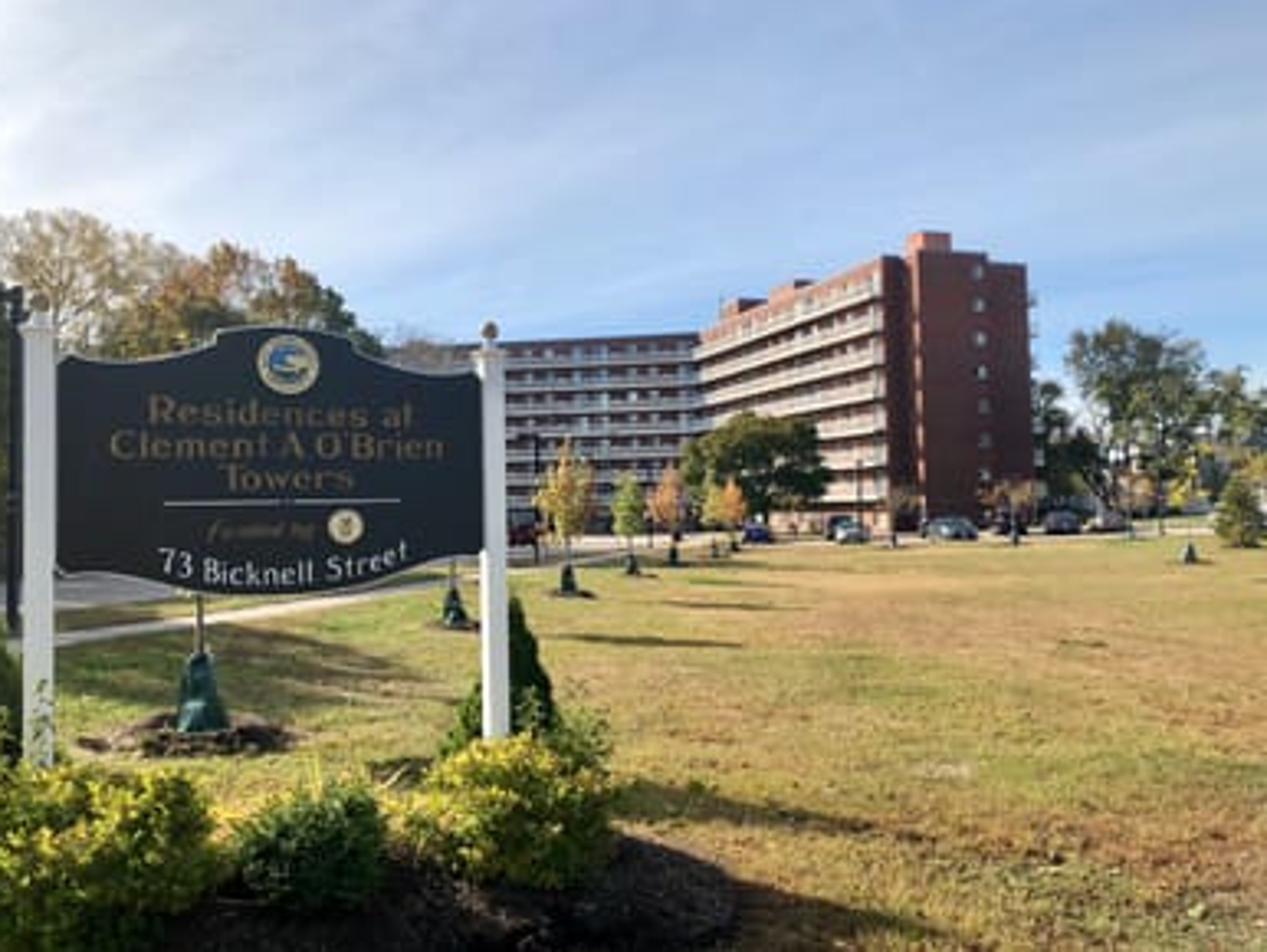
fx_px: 1062
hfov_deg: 61.6
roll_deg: +0.7
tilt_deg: +1.8
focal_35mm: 29
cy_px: 463
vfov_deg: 48.3
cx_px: 637
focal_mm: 3.99
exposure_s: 1/2208
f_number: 1.8
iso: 20
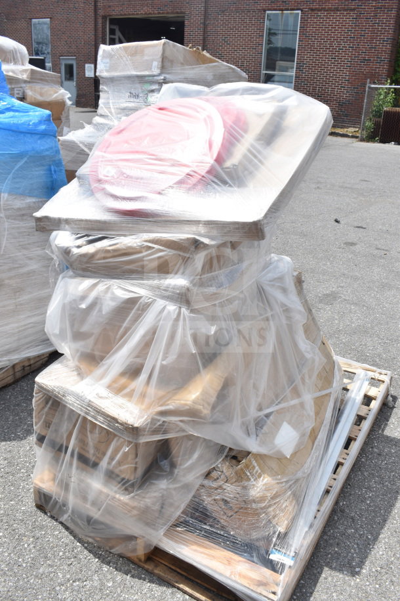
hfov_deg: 41.7
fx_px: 525
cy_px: 300
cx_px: 200
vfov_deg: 59.5
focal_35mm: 32
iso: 200
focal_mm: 21
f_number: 10
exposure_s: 1/320
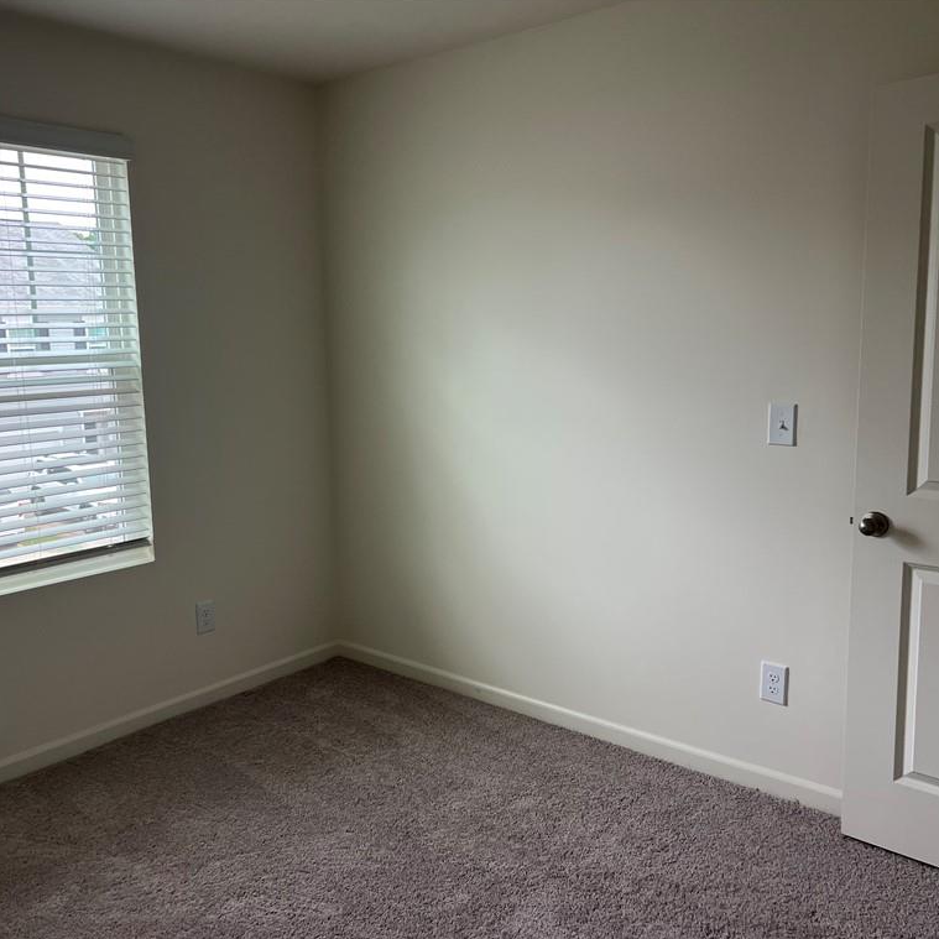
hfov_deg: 52.4
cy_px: 468
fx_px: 951
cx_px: 413
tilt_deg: -9.5
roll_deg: +1.3
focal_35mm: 31
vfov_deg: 52.5
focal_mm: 5.7
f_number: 1.5
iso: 125
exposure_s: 1/96
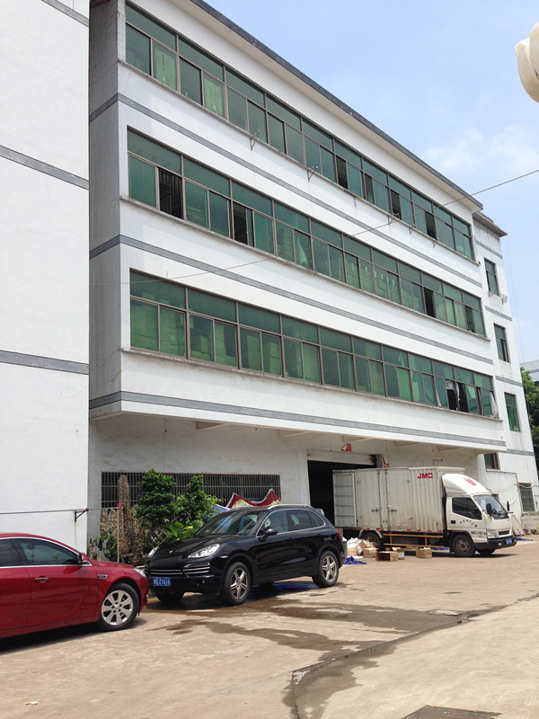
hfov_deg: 42.9
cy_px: 360
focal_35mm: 33
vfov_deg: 55.4
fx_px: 685
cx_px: 270
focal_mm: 4.12
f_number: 2.4
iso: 50
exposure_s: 1/1355
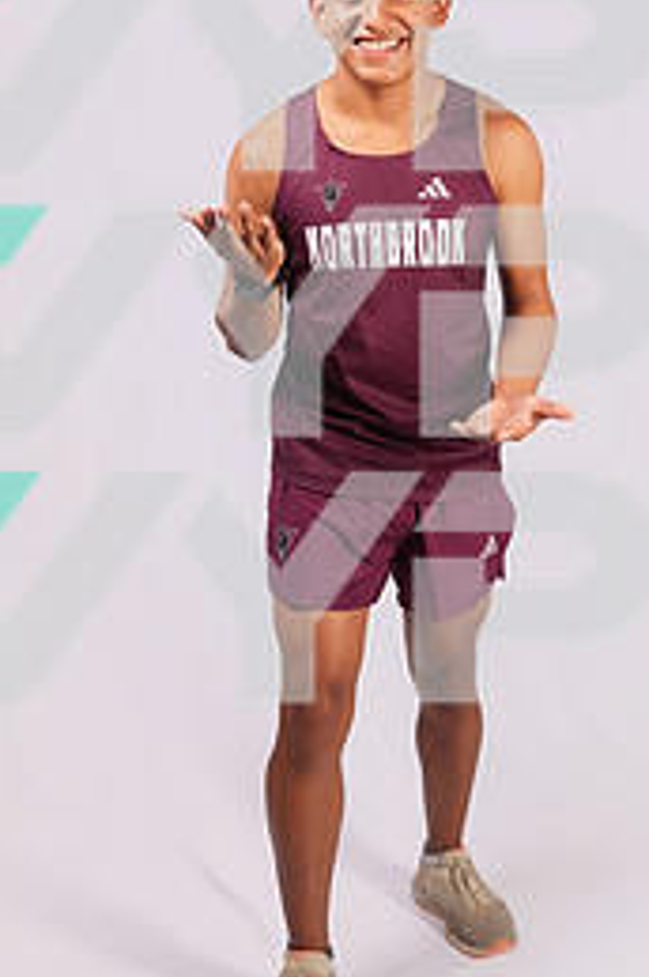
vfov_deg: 41.4
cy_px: 324
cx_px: 377
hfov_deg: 28.5
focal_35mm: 47
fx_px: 1274
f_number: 5.6
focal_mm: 27
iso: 160
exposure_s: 1/125
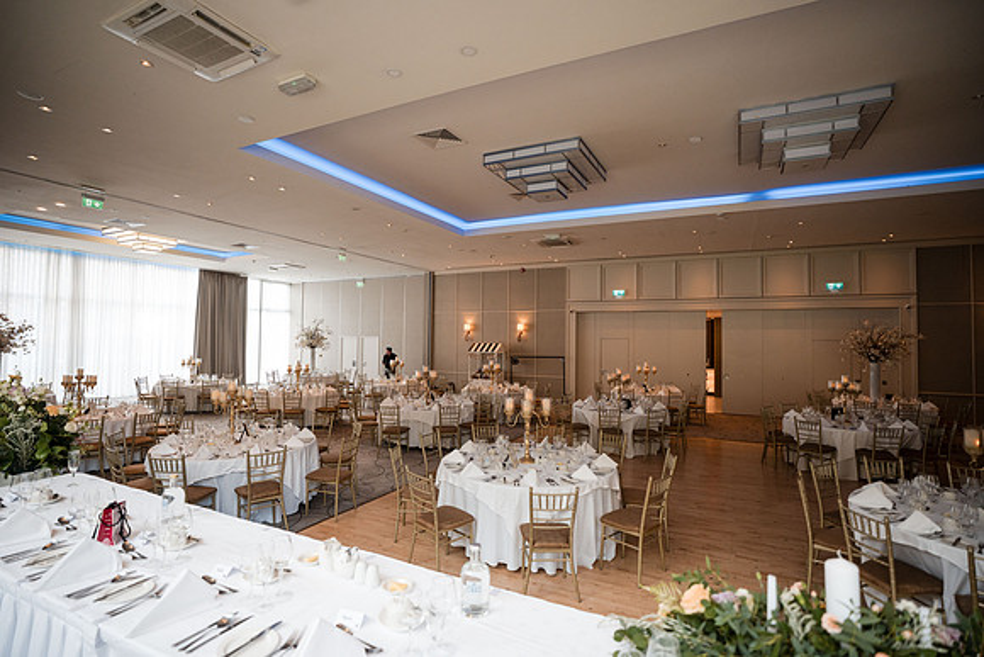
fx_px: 481
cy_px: 328
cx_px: 492
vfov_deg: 68.6
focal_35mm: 18
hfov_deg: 91.3
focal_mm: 17.6
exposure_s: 1/500
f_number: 2.8
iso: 1250
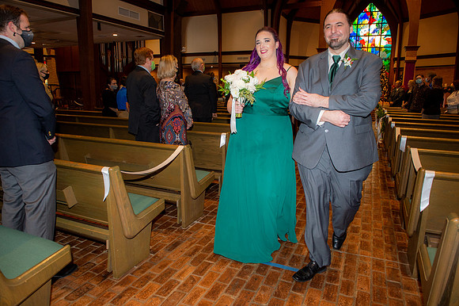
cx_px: 230
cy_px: 153
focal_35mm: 24
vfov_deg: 53.1
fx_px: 306
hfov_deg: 73.8
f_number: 5.6
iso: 1600
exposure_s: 1/125
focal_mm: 24
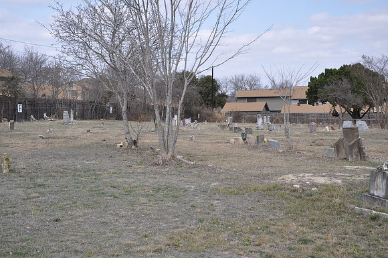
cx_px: 194
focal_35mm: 60
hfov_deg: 33.4
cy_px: 129
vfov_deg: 22.6
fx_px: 646
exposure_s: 1/160
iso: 200
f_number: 6.3
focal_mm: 40
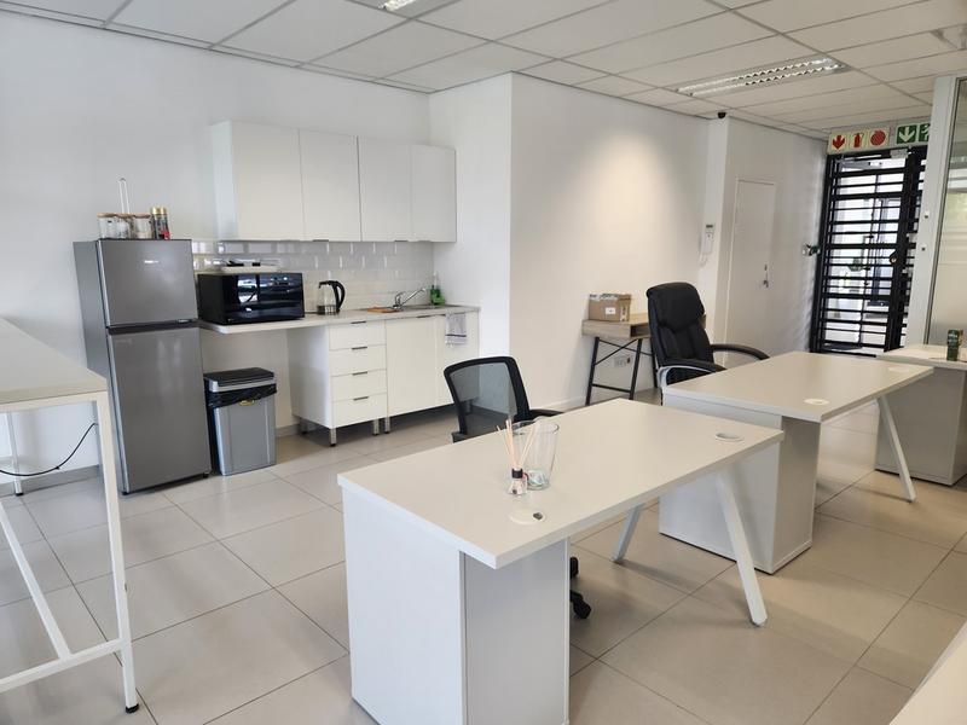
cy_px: 362
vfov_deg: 58.9
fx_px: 643
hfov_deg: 73.9
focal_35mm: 23
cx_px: 484
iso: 160
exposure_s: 1/180
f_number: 1.8
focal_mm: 5.4
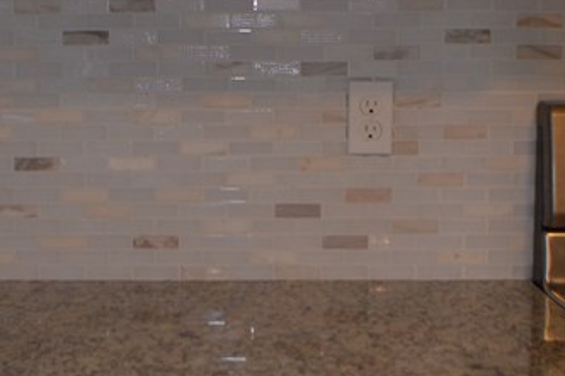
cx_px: 190
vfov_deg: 12.7
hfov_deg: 18.9
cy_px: 129
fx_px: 1694
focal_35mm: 108
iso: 450
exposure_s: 1/60
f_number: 3.8
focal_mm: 22
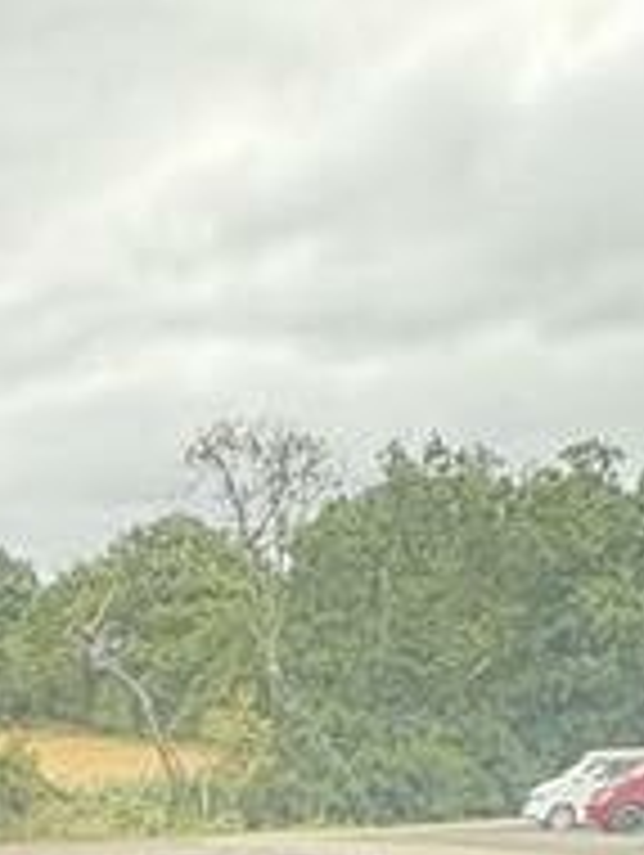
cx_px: -185
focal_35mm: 66
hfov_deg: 20.4
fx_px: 1634
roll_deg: -0.8
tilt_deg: -28.6
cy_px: 1652
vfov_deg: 19.3
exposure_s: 1/105
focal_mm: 2.22
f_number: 2.2
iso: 125
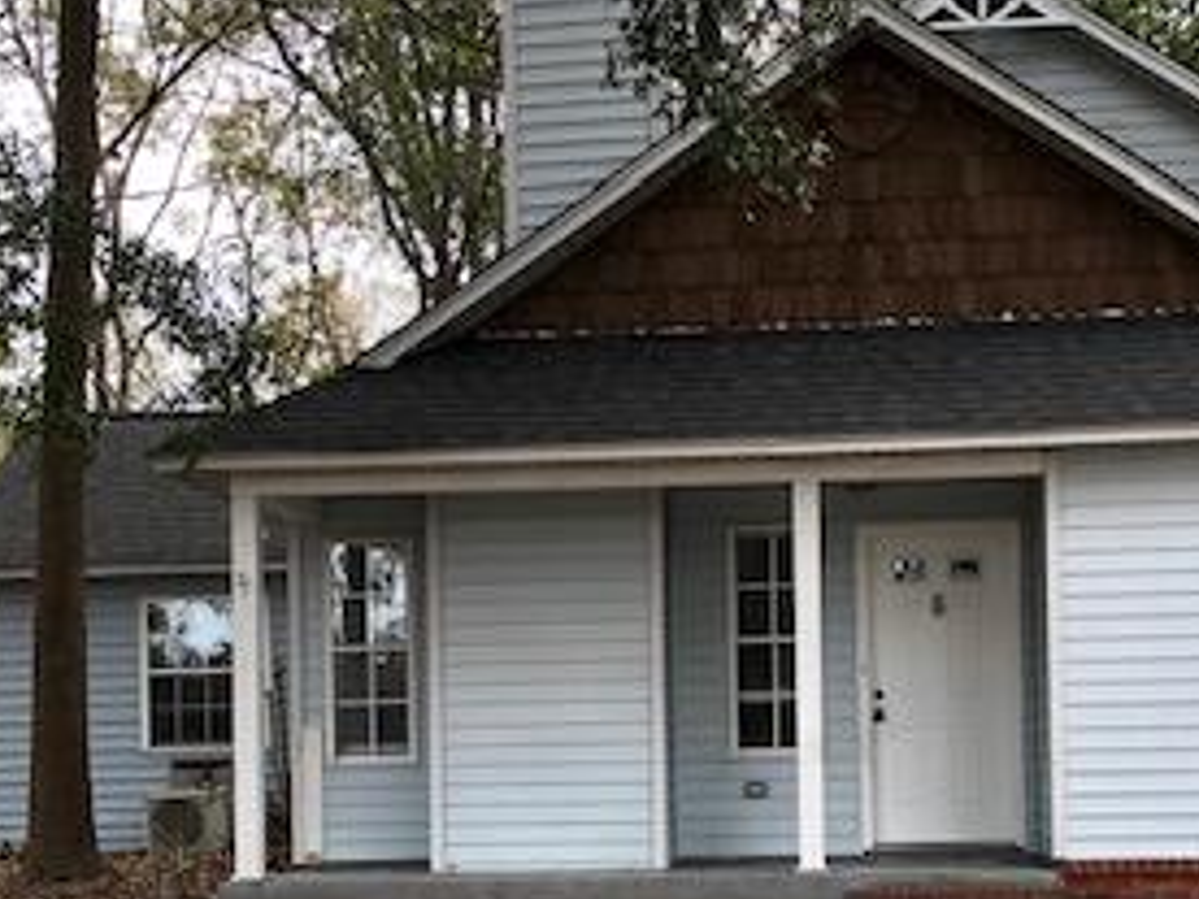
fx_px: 2251
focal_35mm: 65
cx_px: 669
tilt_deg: +2.3
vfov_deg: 22.3
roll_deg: +0.5
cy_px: 712
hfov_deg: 29.8
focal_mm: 3.99
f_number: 1.8
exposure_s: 1/138
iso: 20
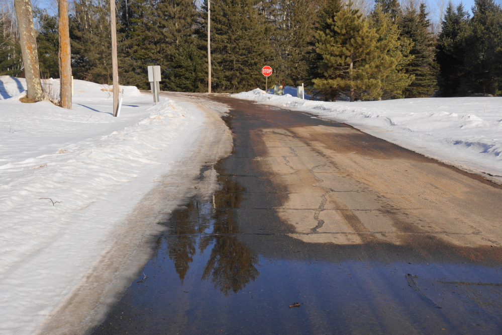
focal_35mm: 45
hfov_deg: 43.6
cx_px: 251
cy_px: 168
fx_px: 627
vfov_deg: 29.9
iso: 100
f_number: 7.1
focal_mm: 30
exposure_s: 1/200
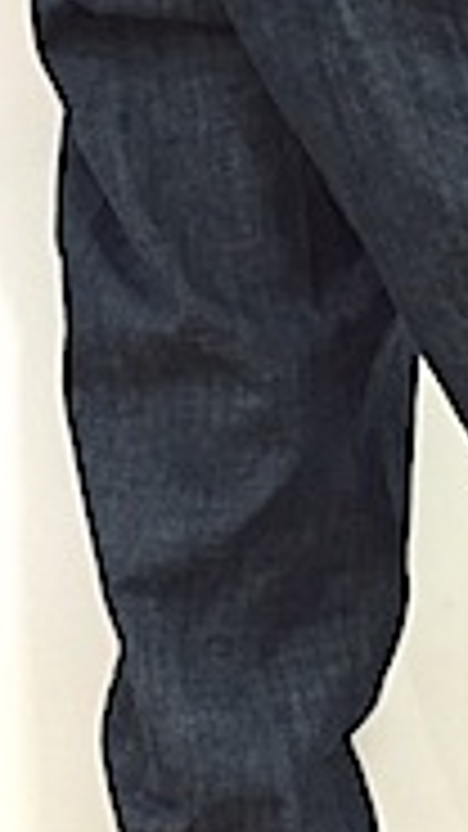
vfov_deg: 23.4
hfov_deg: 13.3
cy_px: 403
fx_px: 2008
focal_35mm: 91
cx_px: 171
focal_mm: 4.15
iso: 250
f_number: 2.2
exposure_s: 1/24
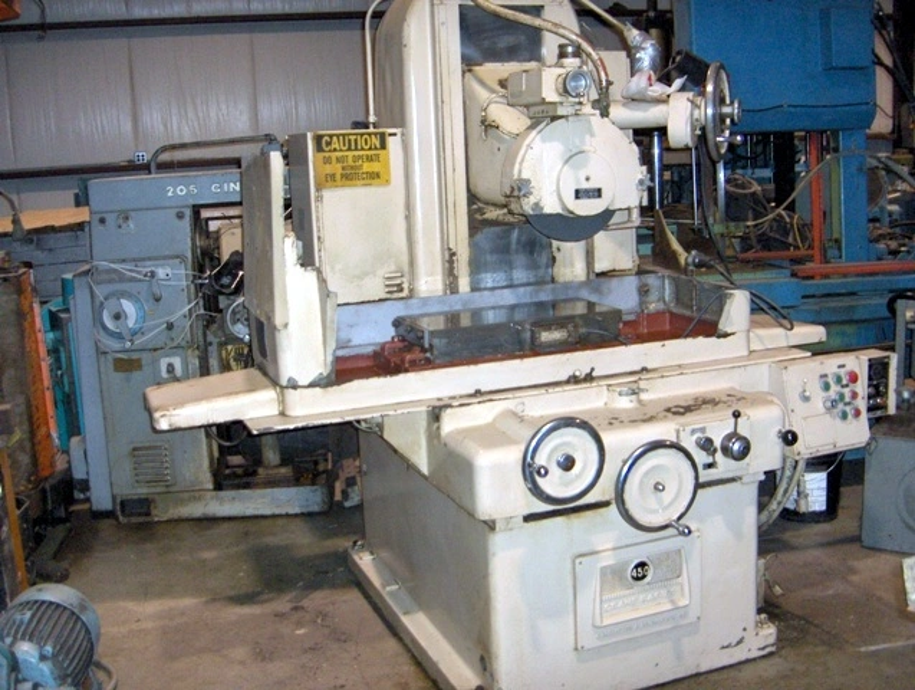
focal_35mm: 39
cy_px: 345
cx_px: 458
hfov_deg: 47.8
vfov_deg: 36.9
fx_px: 1033
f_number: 2.8
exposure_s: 1/60
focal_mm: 8
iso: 100
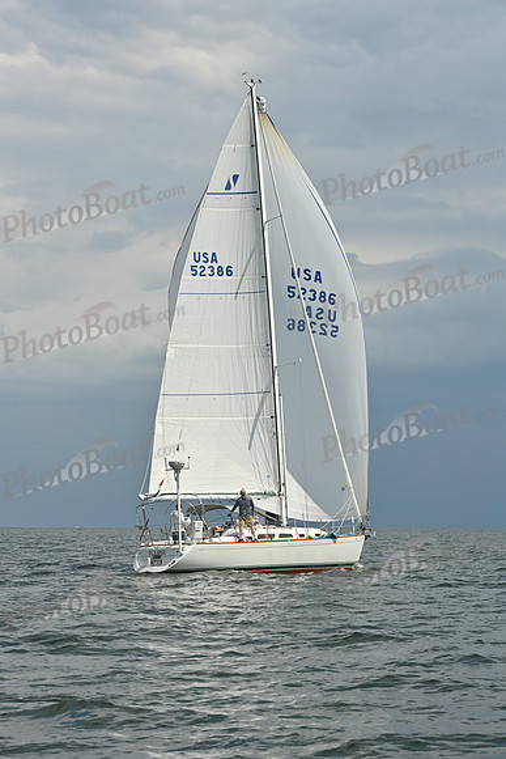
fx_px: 2107
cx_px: 253
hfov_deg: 13.7
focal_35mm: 100
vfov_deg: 20.4
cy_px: 380
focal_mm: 100
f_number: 10
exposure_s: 1/1600
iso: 320
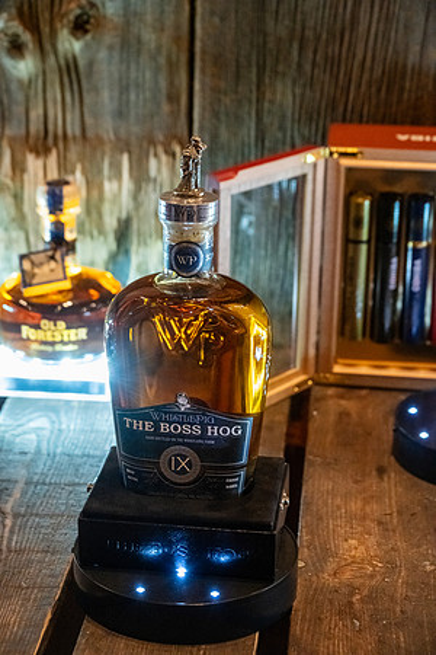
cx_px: 218
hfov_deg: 18.7
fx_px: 1326
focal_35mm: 73
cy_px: 328
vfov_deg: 27.7
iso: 10000
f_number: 6
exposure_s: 1/60
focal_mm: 73
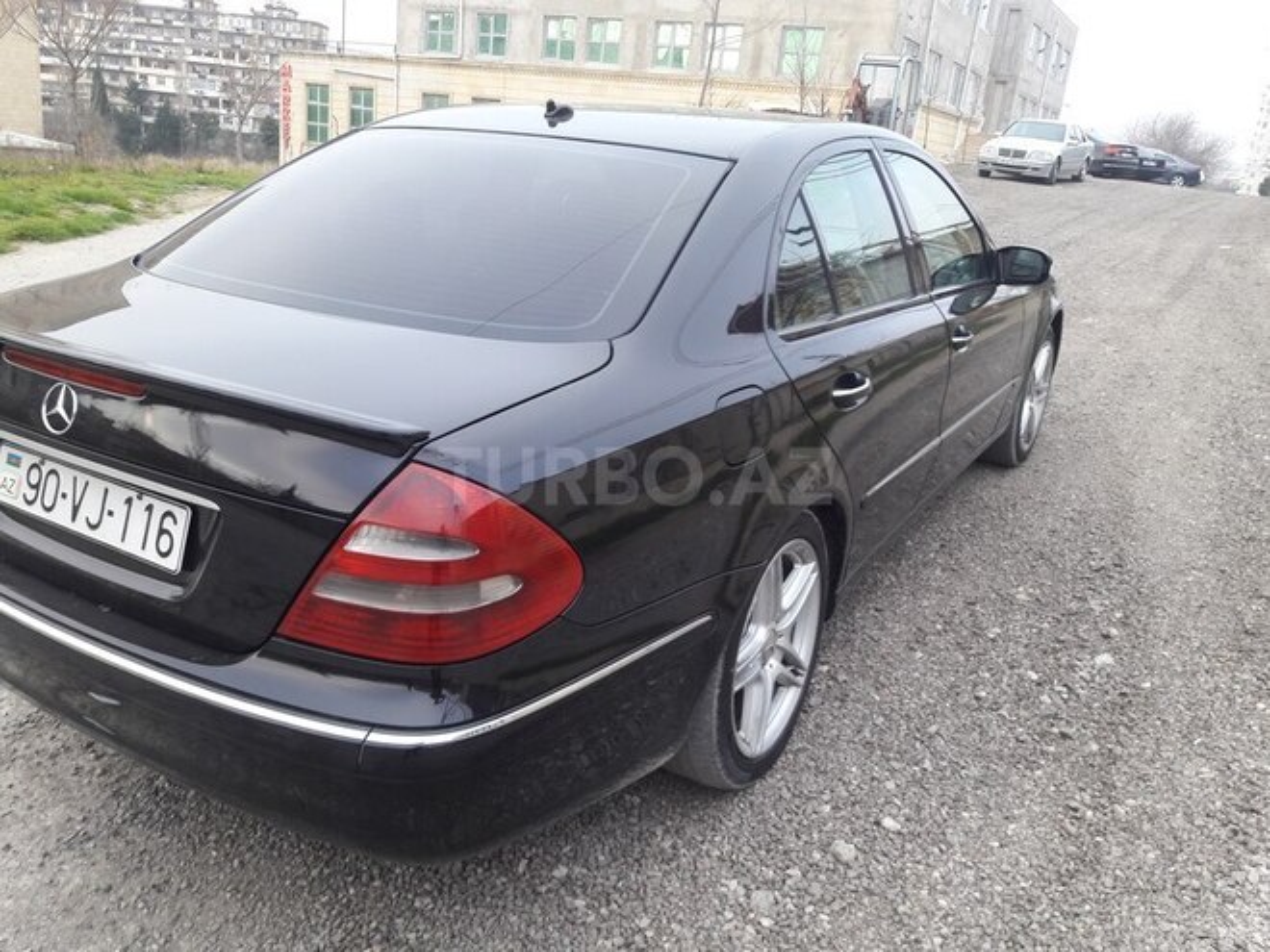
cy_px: 476
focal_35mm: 28
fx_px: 1027
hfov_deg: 63.4
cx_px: 635
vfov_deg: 49.7
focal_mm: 3.7
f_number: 1.9
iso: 40
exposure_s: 1/50
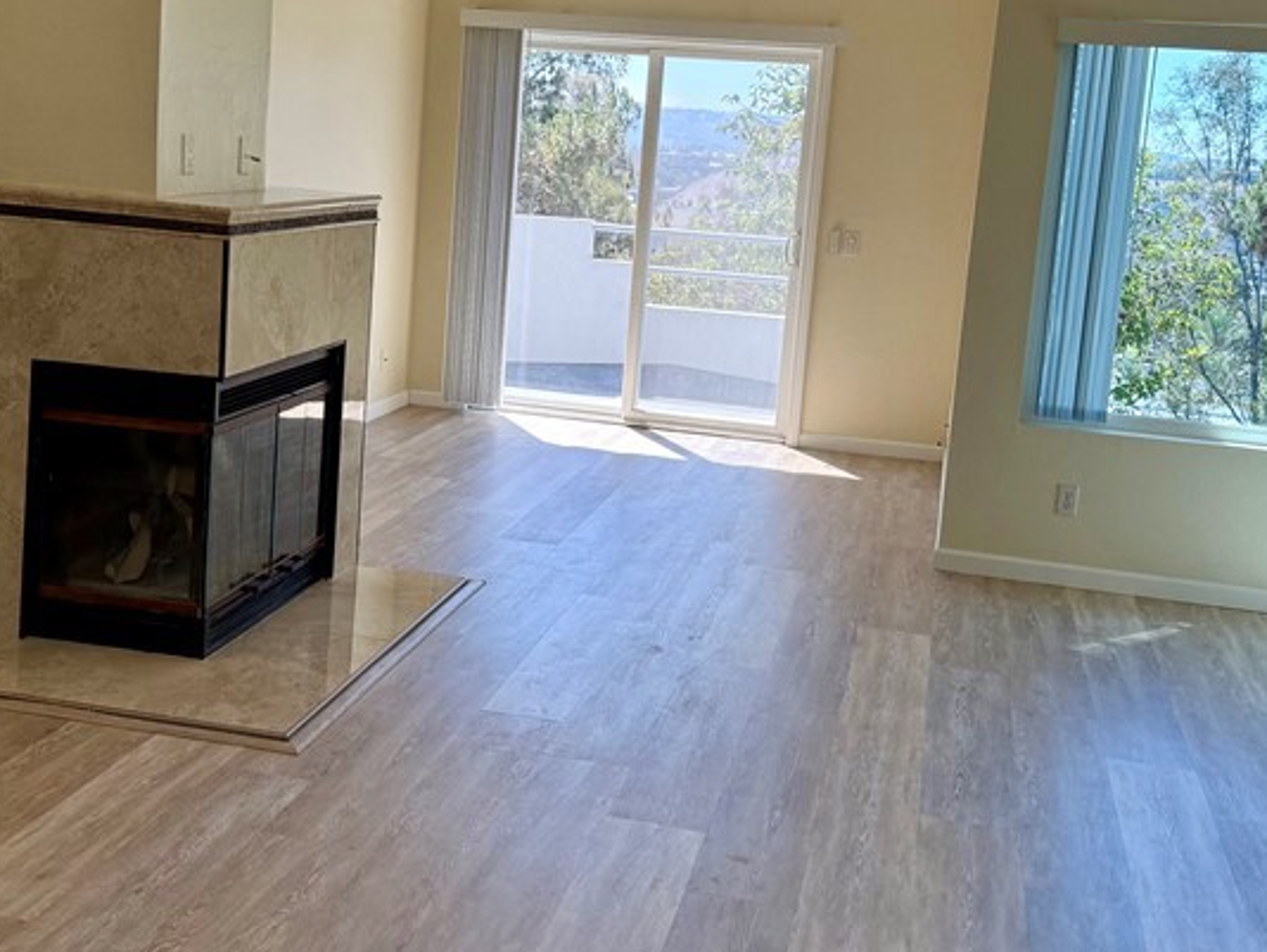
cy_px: 358
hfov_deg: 41.1
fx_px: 1684
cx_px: 536
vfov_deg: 31.4
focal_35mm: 46
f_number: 1.78
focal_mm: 6.76
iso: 100
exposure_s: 1/445
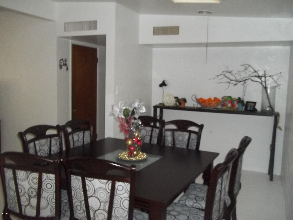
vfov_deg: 44.2
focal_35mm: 32
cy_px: 110
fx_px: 271
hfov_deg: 56.8
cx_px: 146
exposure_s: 1/30
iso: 250
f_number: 2.9
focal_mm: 5.7
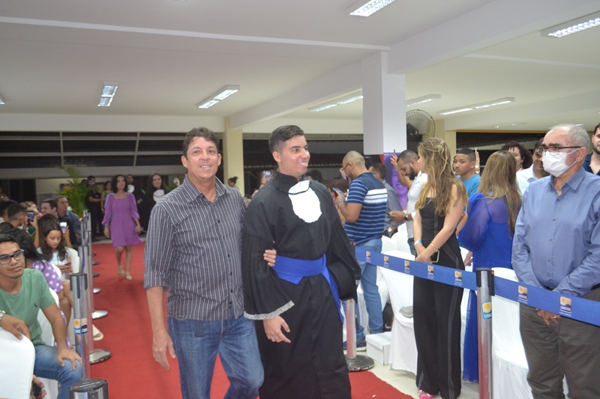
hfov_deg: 61.9
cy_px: 200
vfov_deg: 43.6
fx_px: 500
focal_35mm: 30
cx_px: 300
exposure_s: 1/60
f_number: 3.8
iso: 1250
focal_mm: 20
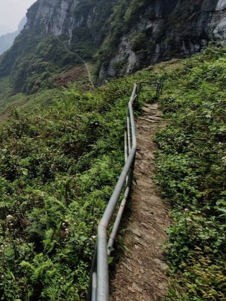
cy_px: 58
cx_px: -84
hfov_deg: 32.9
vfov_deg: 58.3
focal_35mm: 28
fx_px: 243
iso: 50
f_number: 2.2
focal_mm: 2.2
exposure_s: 1/4464
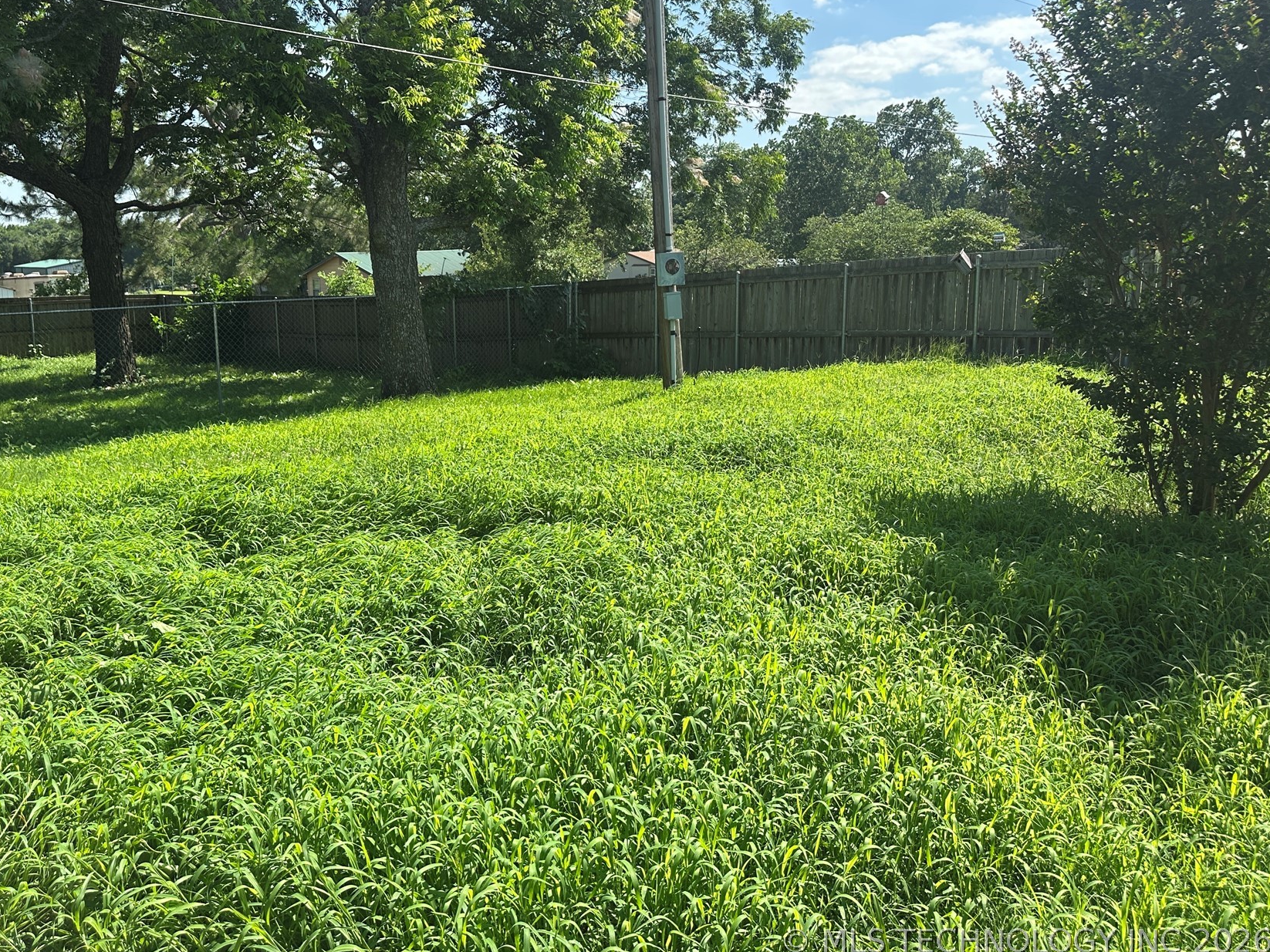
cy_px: 411
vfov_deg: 49.6
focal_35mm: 28
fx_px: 1027
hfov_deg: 63.1
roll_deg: +0.7
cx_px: 539
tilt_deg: -8.1
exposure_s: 1/2110
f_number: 1.78
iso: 80
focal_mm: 6.86
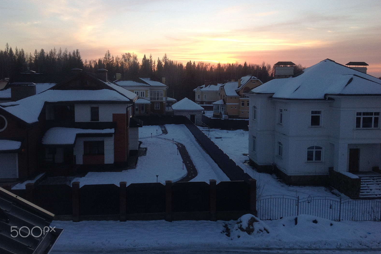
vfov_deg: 35.9
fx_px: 392
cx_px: 189
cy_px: 119
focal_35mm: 37
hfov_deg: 51.9
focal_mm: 4.28
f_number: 2.4
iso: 64
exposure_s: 1/120
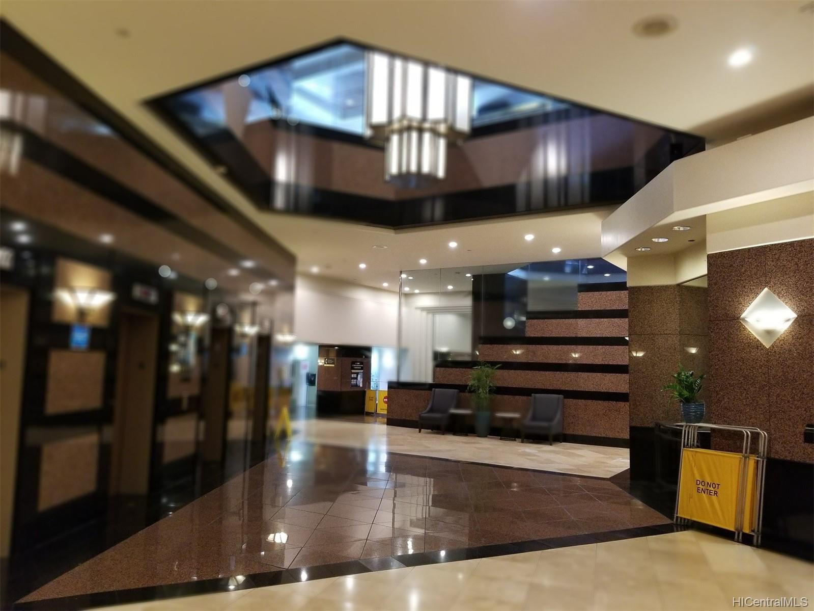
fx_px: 611
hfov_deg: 67.3
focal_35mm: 26
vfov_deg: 53.1
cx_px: 407
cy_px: 306
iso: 200
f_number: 1.7
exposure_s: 1/24
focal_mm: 4.25
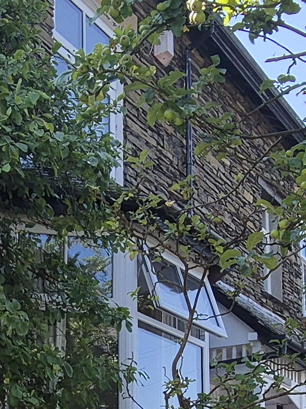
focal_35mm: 65
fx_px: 766
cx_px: 72
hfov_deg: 22.4
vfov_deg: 28.7
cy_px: 366
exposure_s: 1/1092
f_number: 2.2
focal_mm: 2.2
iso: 50
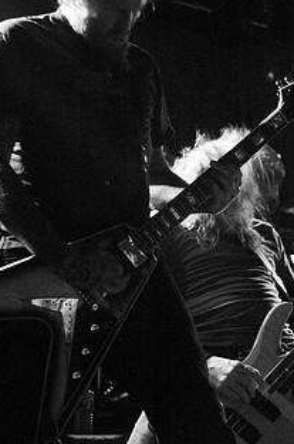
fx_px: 931
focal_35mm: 76
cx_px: 204
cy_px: 209
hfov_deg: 17.9
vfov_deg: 26.8
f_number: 2.8
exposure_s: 1/60
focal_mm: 35
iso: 800
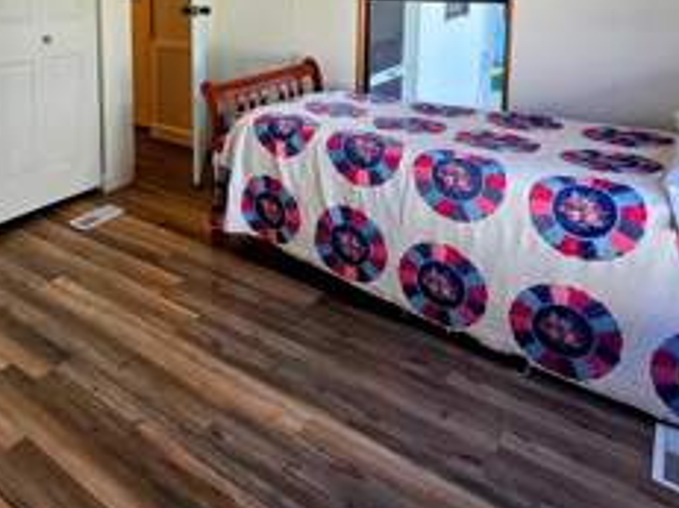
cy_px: 44
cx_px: 188
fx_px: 529
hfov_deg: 62.4
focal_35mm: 27
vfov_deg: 46.0
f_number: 2.2
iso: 80
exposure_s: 1/120
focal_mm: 2.2
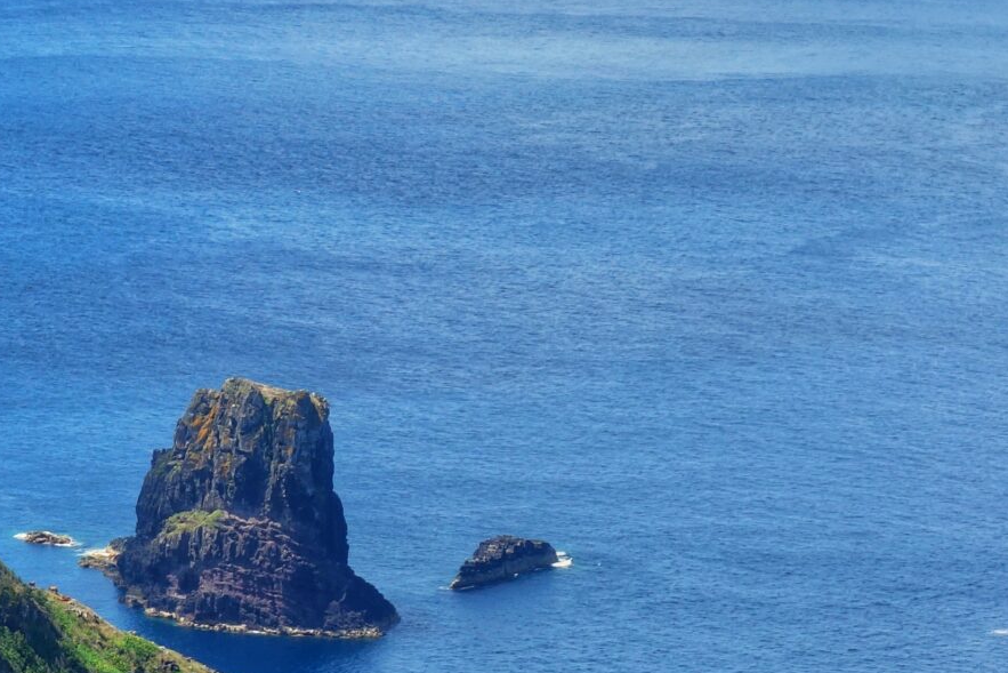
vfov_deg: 4.7
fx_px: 8121
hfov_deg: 7.1
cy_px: 779
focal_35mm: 290
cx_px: 99
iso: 125
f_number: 5.6
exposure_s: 1/400
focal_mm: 37.1
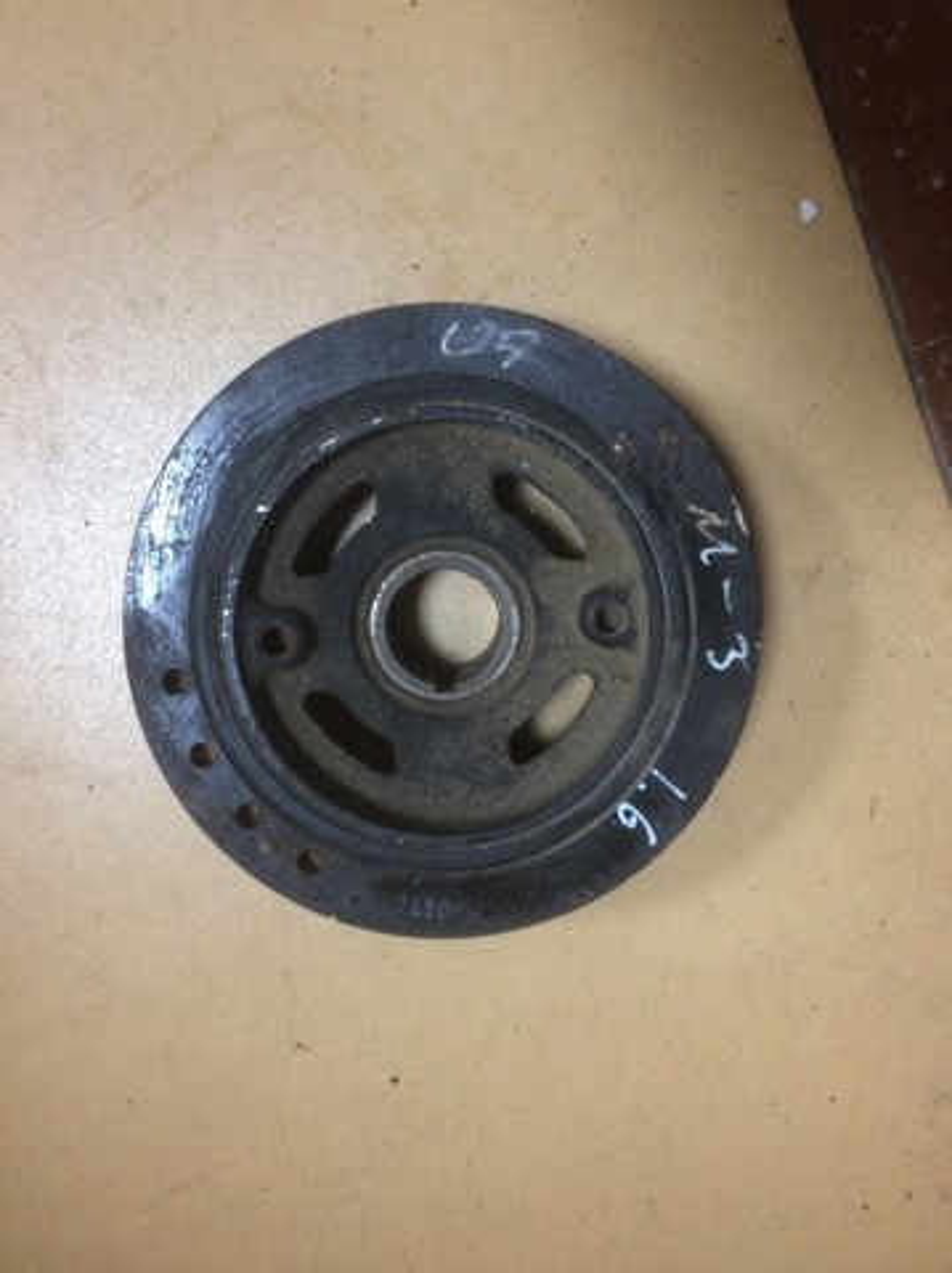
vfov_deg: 61.7
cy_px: 636
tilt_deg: -86.5
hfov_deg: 48.2
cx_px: 476
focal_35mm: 29
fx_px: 1065
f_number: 2.2
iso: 250
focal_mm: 4.15
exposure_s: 1/33
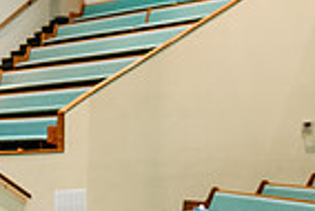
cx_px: -149
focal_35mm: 98
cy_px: 281
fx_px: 858
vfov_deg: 13.4
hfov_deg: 18.6
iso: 2000
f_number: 1.8
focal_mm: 24
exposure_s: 1/125
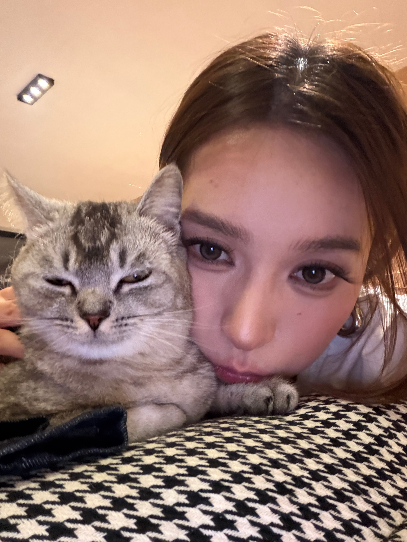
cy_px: 271
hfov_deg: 46.8
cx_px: 204
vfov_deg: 60.0
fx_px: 470
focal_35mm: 30
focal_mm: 2.71
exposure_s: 1/17
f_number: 1.9
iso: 1000
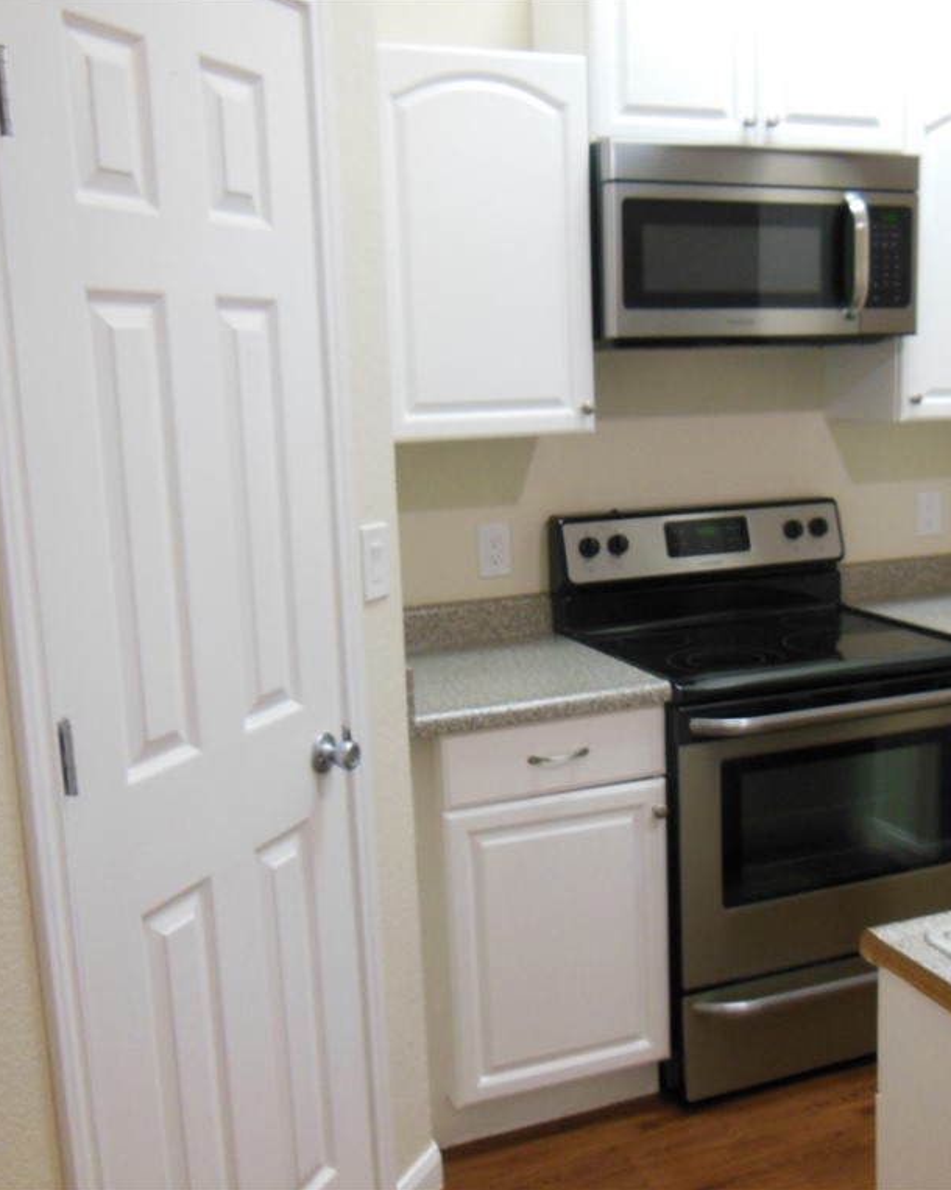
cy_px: 593
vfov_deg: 47.9
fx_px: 1337
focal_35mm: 38
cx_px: 564
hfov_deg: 39.0
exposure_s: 1/40
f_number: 3.7
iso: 400
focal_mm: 5.2
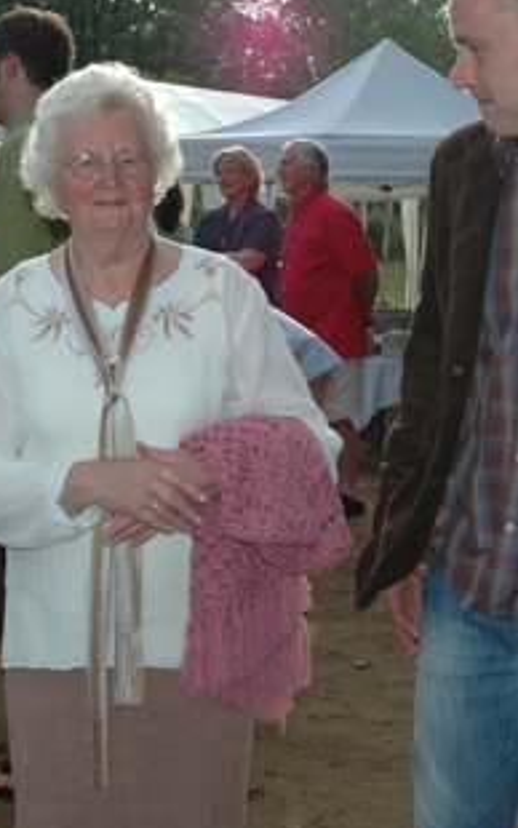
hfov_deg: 15.4
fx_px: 1919
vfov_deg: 24.2
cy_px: 282
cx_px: 307
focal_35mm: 85
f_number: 5.6
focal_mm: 27
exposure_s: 1/500
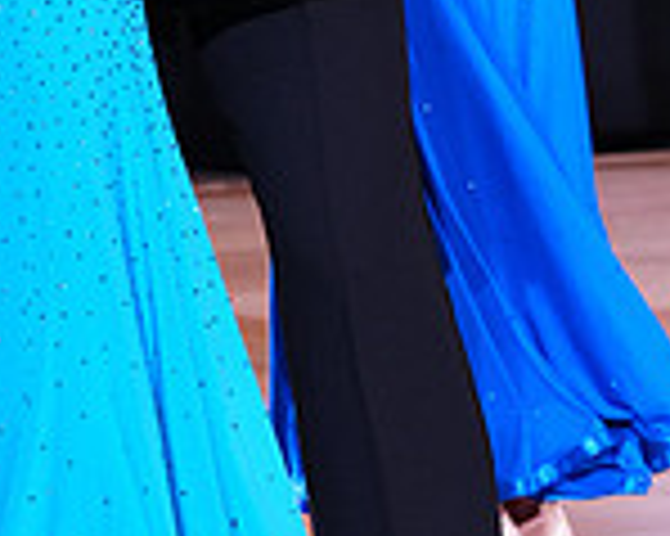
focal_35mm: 271
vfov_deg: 5.7
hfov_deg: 7.1
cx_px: 79
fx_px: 5370
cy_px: -216
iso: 2500
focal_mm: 74
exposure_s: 1/250
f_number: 4.5
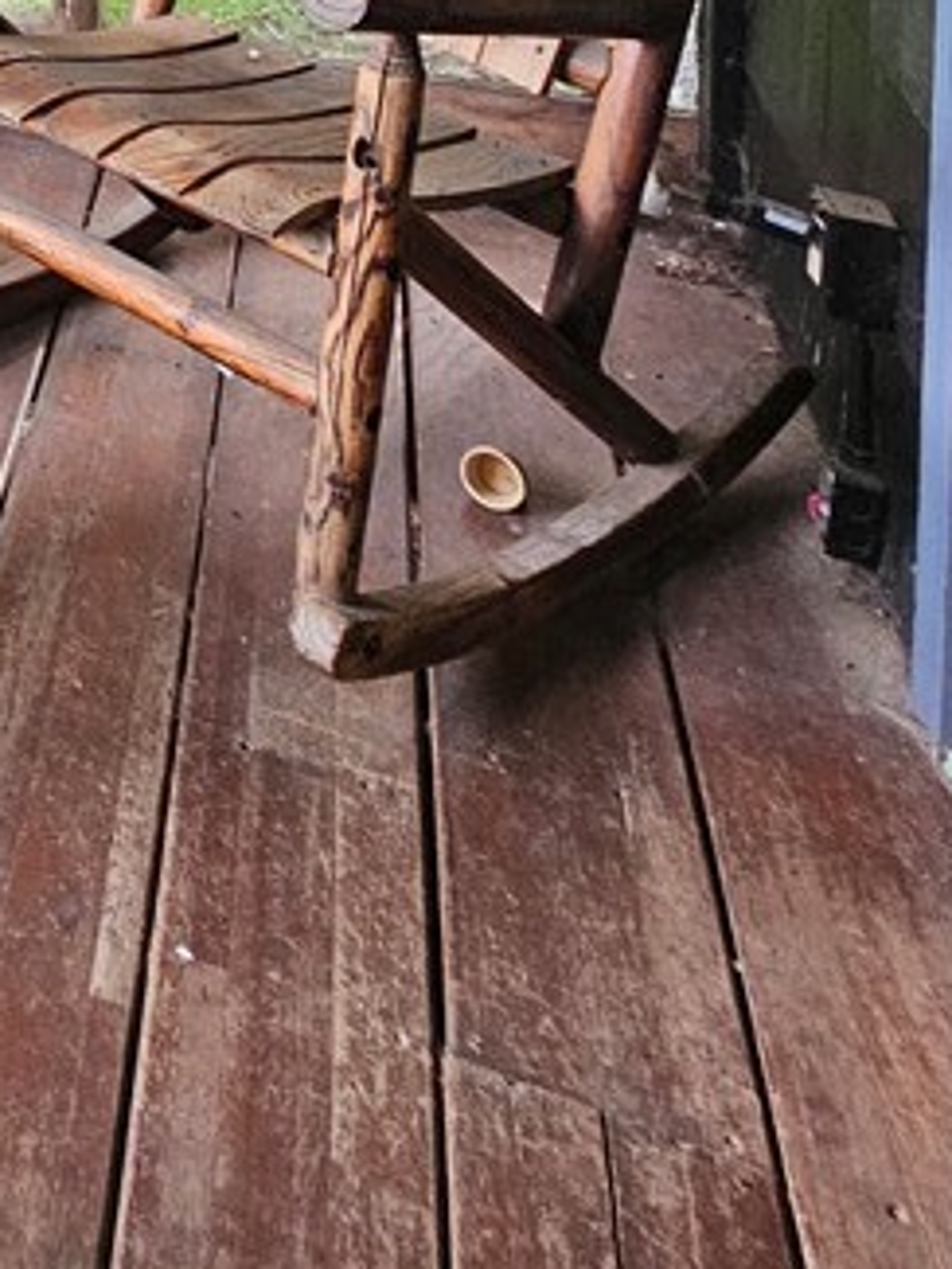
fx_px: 1502
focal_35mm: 41
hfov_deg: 25.1
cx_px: -538
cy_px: -457
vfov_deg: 32.0
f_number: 2.2
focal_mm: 2.2
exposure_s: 1/40
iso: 320
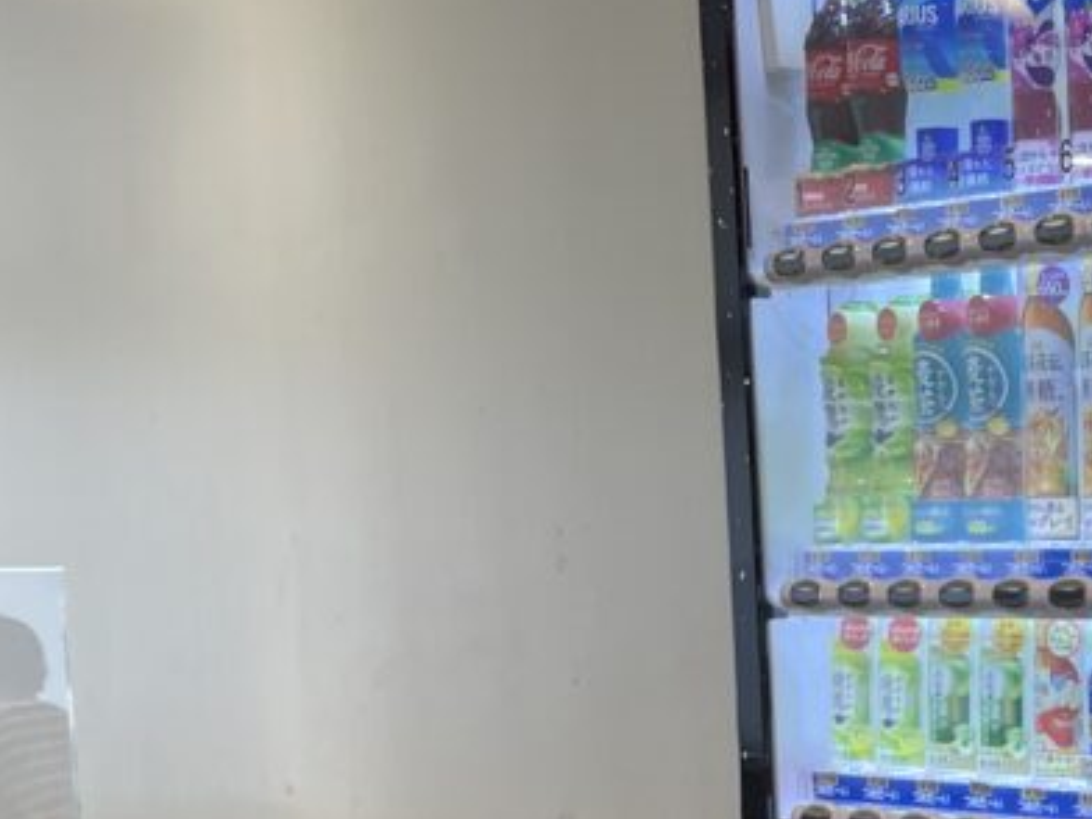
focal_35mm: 85
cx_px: 1772
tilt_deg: -6.5
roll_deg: +0.6
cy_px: 875
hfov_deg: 19.2
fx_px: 2681
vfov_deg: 16.9
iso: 100
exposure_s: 1/120
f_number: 1.6
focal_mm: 4.2
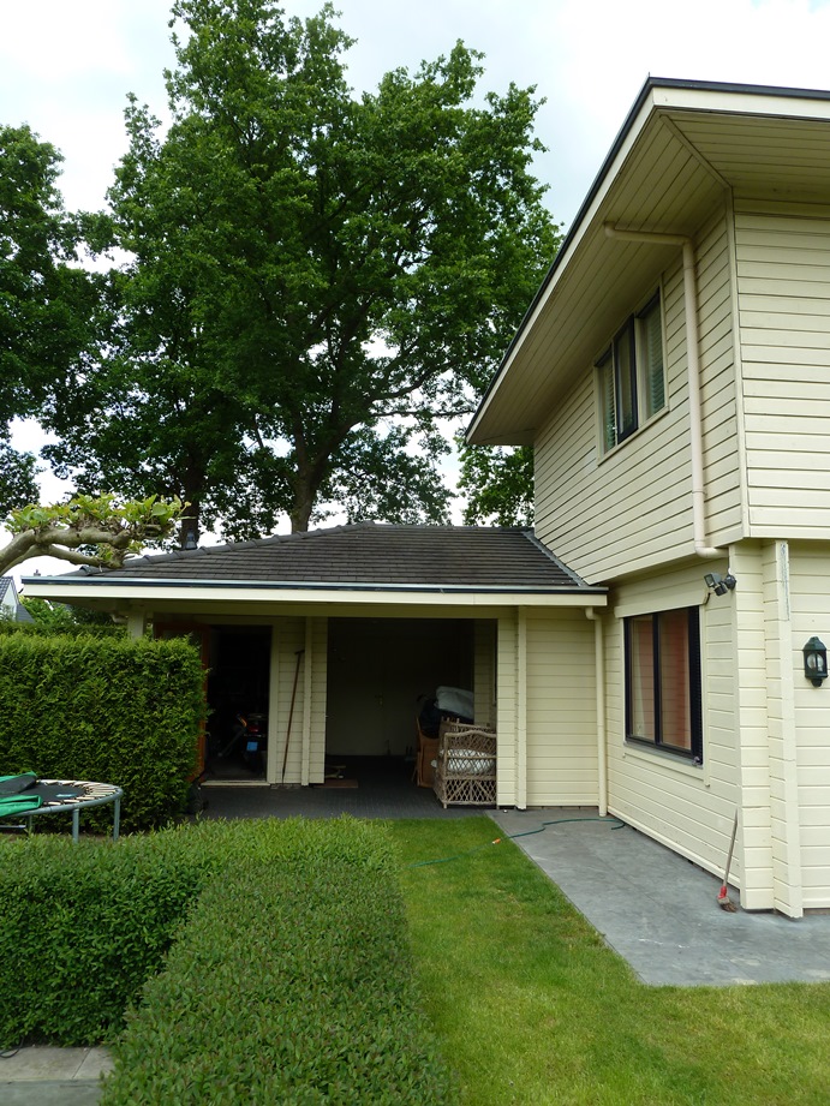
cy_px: 553
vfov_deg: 69.4
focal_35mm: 25
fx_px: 799
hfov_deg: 54.9
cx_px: 415
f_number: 4
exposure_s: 1/250
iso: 80
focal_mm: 4.1
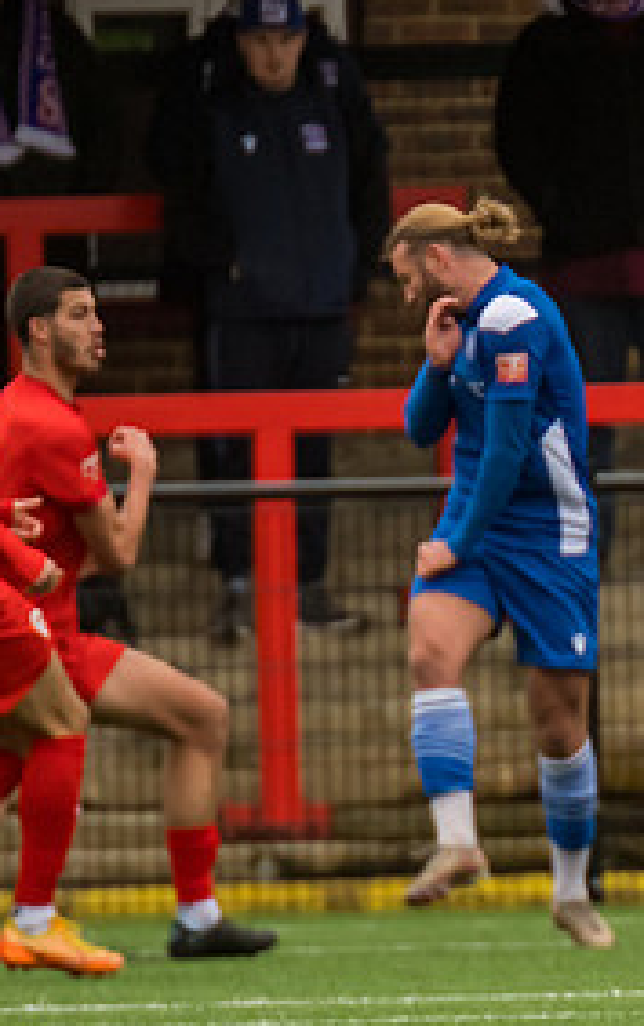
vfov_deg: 1.4
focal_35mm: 1535
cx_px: 1014
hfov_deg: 0.9
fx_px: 42974
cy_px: 451
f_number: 4
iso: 1000
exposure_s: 1/1250
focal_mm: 420
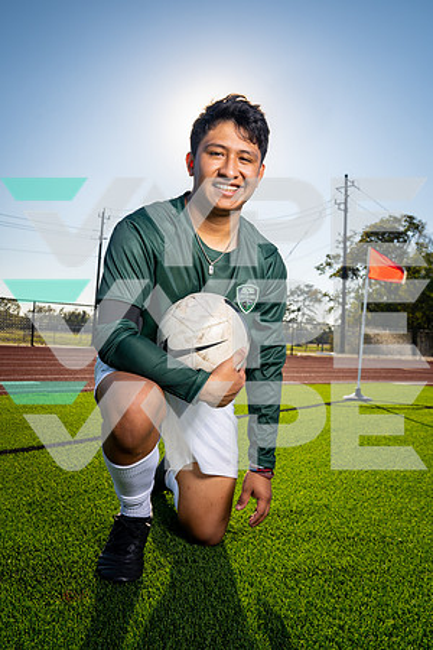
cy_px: 325
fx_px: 541
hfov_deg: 43.6
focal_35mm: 30
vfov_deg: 61.9
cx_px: 216
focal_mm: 30
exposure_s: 1/250
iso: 100
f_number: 8
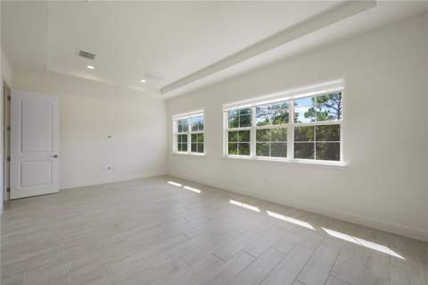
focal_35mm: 14
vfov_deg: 81.1
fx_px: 166
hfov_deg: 104.3
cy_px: 142
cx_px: 214
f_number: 5.6
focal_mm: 14
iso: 200
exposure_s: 1/50
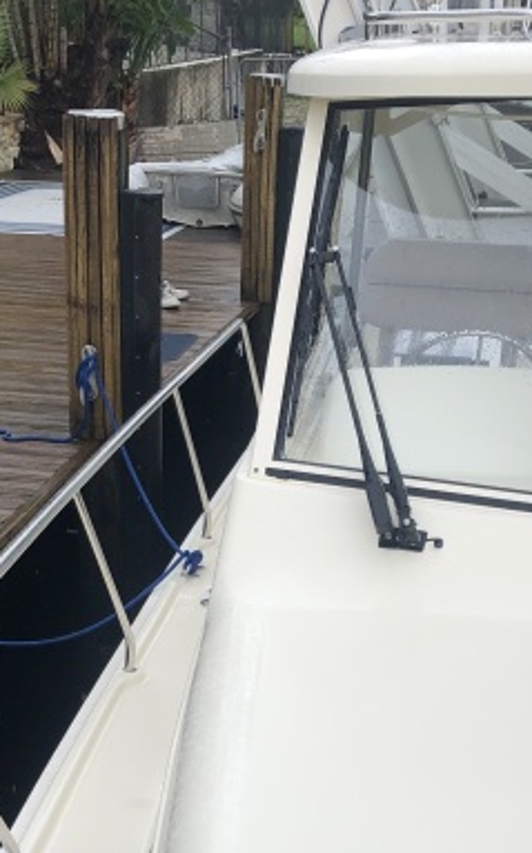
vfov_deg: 32.2
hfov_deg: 20.9
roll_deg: -0.3
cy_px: 666
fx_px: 1440
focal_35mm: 62
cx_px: 220
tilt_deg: -25.3
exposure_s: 1/684
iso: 20
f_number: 1.8
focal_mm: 3.99
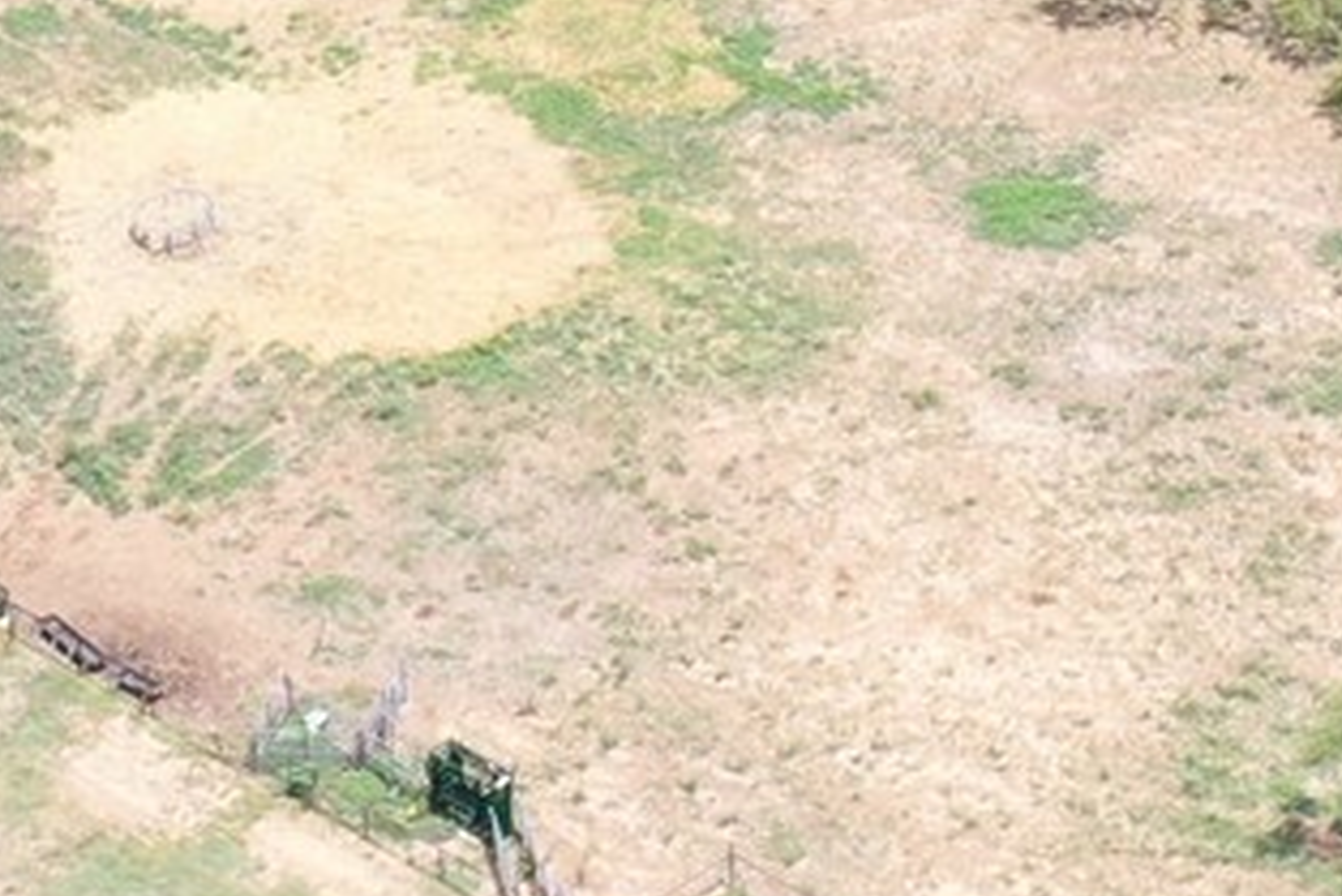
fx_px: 7235
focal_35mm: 194
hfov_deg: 10.6
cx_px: 1119
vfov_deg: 6.8
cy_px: -1089
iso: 100
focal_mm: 10.26
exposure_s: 1/120
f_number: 4
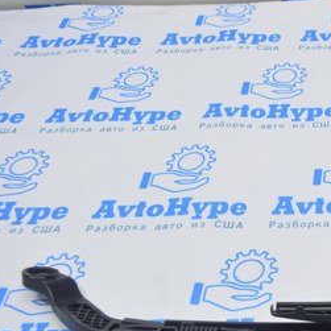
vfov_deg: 26.3
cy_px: 233
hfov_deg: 23.7
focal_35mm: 65
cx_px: 417
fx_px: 703
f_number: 5.6
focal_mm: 20
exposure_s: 1/20
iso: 400
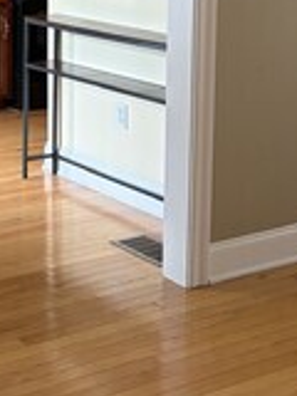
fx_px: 927
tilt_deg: -6.1
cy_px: -12
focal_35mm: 81
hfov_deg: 16.9
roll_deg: +0.4
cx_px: -113
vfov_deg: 23.0
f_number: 1.6
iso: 250
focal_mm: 5.96
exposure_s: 1/60
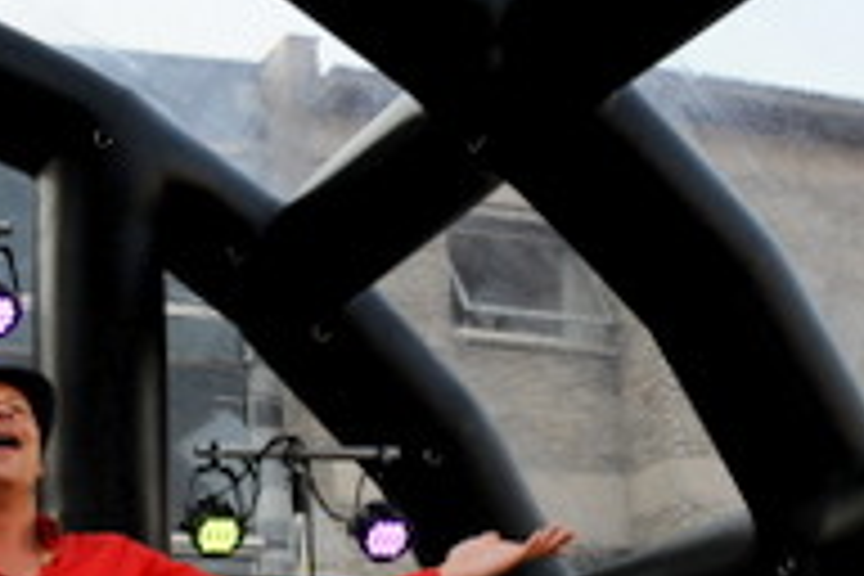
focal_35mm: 90
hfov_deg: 21.5
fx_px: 2160
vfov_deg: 14.7
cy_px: 675
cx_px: -81
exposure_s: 1/320
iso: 1600
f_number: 9
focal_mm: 24
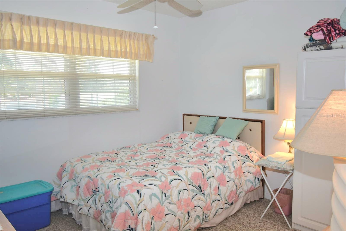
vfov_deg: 43.6
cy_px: 116
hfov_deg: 61.9
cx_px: 173
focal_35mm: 30
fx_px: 288
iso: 400
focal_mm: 20
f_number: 5.6
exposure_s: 1/125
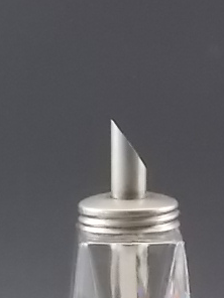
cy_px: 265
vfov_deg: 9.2
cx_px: 124
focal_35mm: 214
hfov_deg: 6.9
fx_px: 1846
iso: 800
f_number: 5.5
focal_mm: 17.6
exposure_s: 1/60
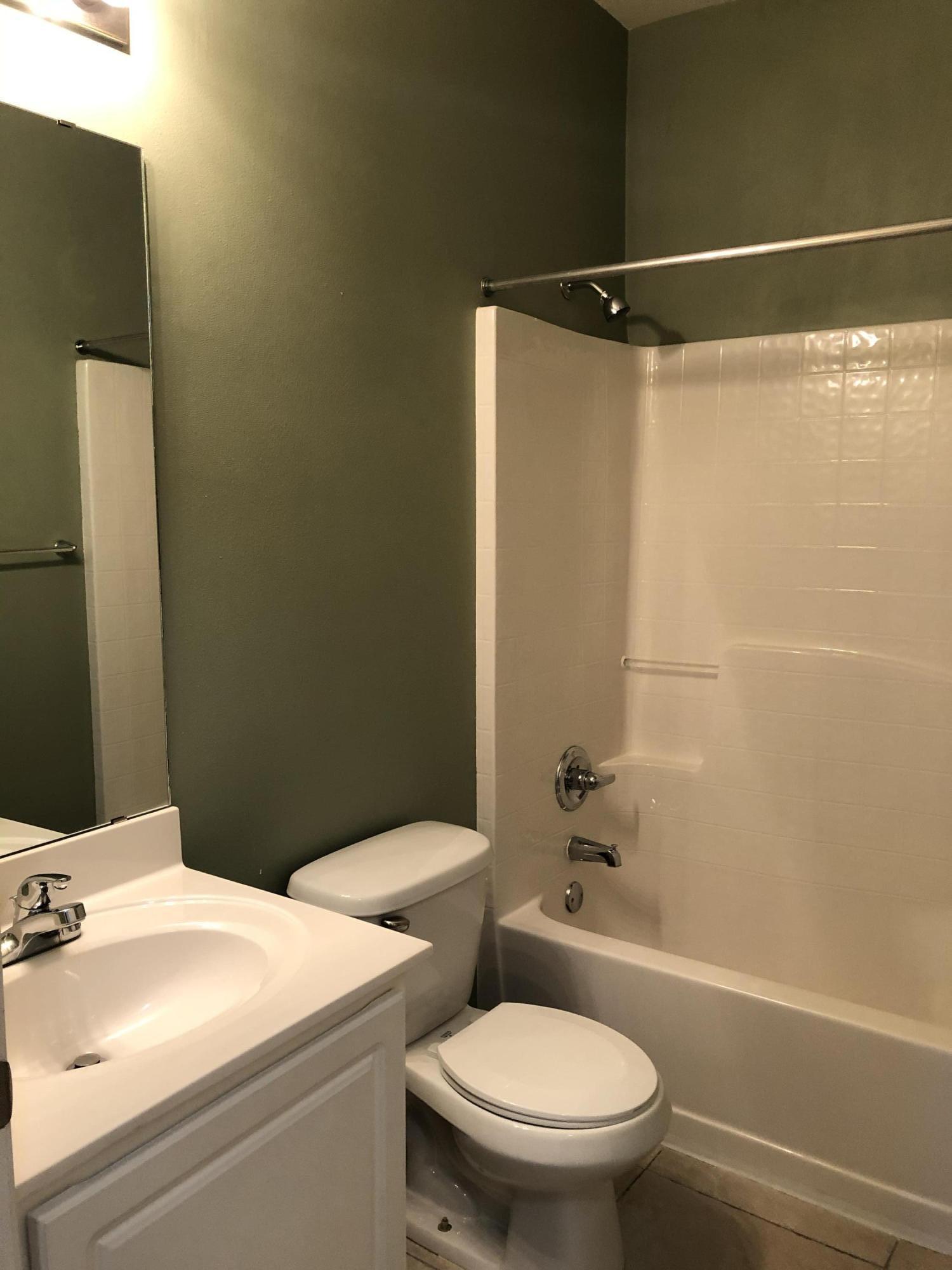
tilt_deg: -7.6
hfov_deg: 49.7
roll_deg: -0.8
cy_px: 635
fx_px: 1027
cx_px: 476
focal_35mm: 28
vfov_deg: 63.4
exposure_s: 1/15
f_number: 1.8
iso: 50
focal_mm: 3.99
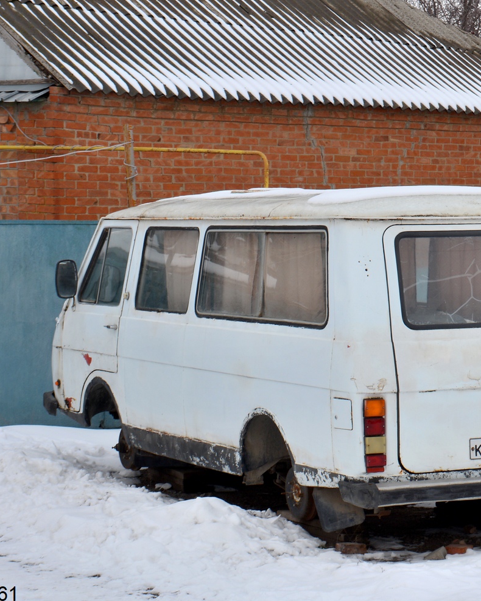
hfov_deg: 16.3
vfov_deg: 20.4
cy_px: 302
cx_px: 365
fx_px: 1673
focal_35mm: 94
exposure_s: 1/250
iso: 100
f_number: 8
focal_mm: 44
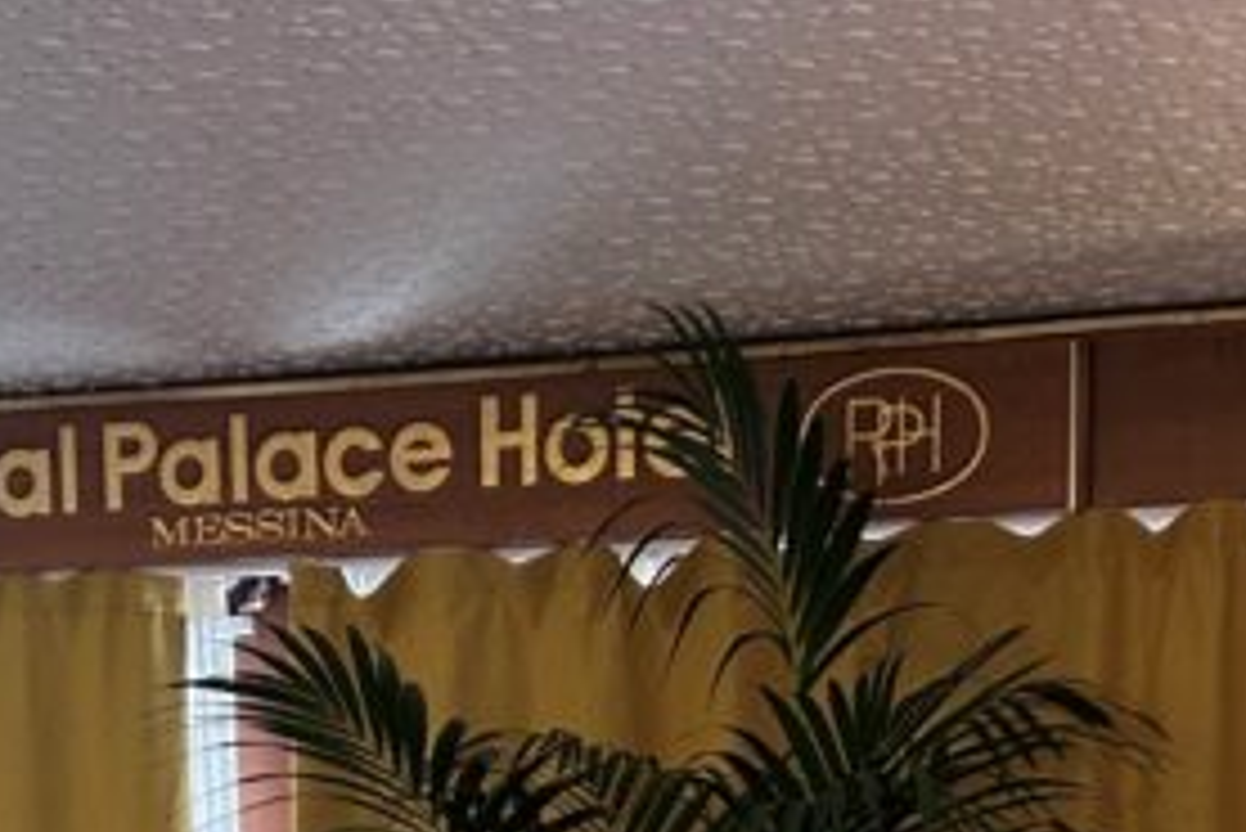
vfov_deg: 12.4
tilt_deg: -7.5
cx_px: 562
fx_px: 3463
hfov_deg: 20.4
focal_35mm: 100
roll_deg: +0.5
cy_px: 1565
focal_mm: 5.7
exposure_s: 1/50
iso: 160
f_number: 1.5
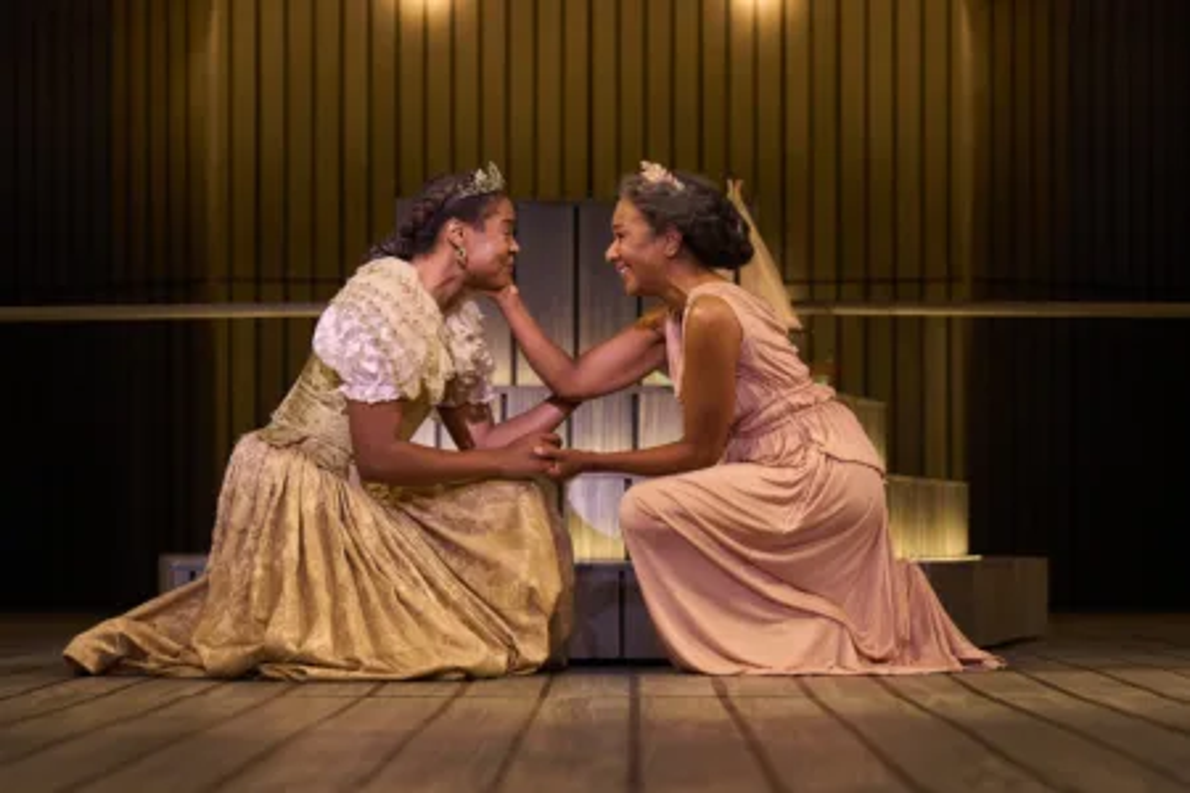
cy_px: 396
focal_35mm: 110
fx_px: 3636
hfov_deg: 18.6
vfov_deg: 12.5
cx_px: 595
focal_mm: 110
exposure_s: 1/320
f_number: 3.5
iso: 3200
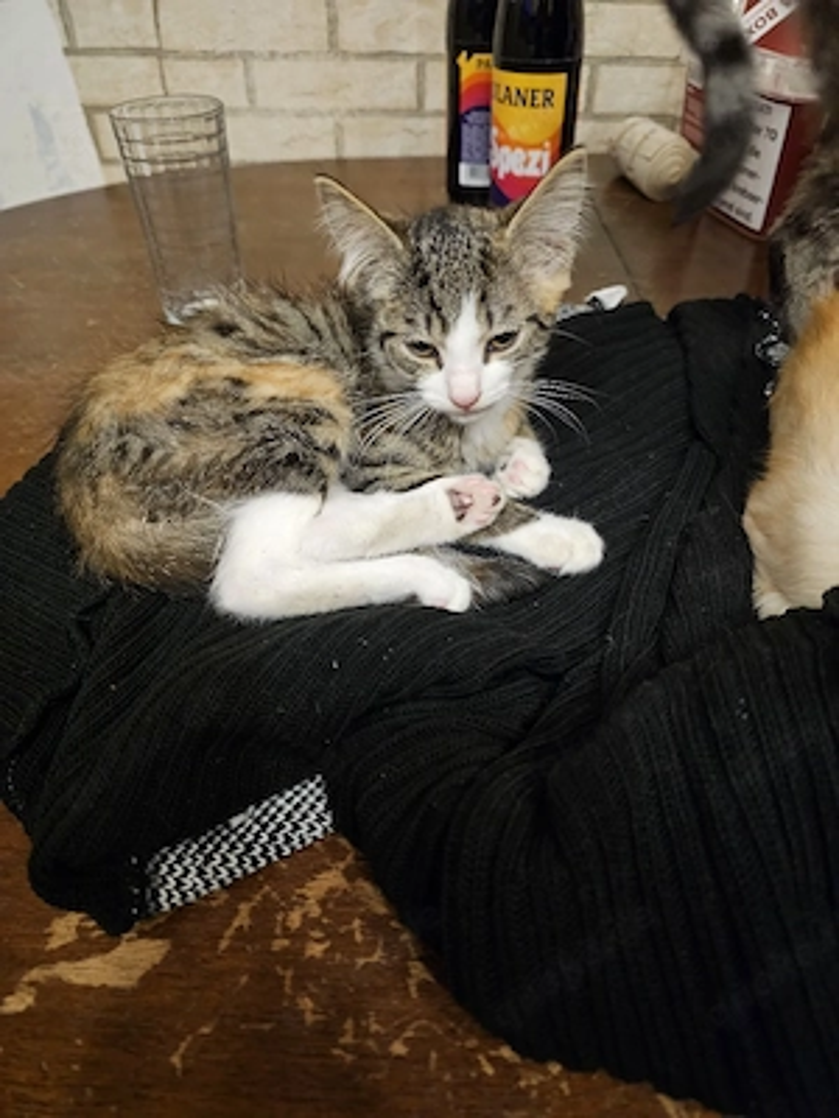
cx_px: 420
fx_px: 743
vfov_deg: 73.9
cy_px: 559
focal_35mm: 23
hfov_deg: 58.9
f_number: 1.7
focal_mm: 6.3
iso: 1000
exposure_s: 1/25.1
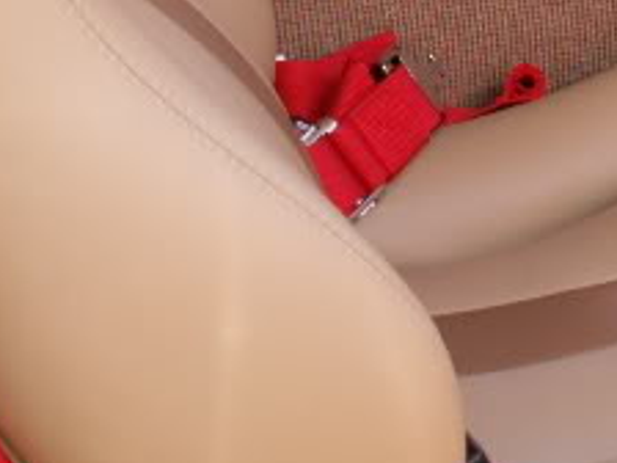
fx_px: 1782
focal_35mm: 100
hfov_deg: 18.9
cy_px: -69
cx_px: 672
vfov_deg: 14.4
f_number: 4.5
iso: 50
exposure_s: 1/100
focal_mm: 5.86
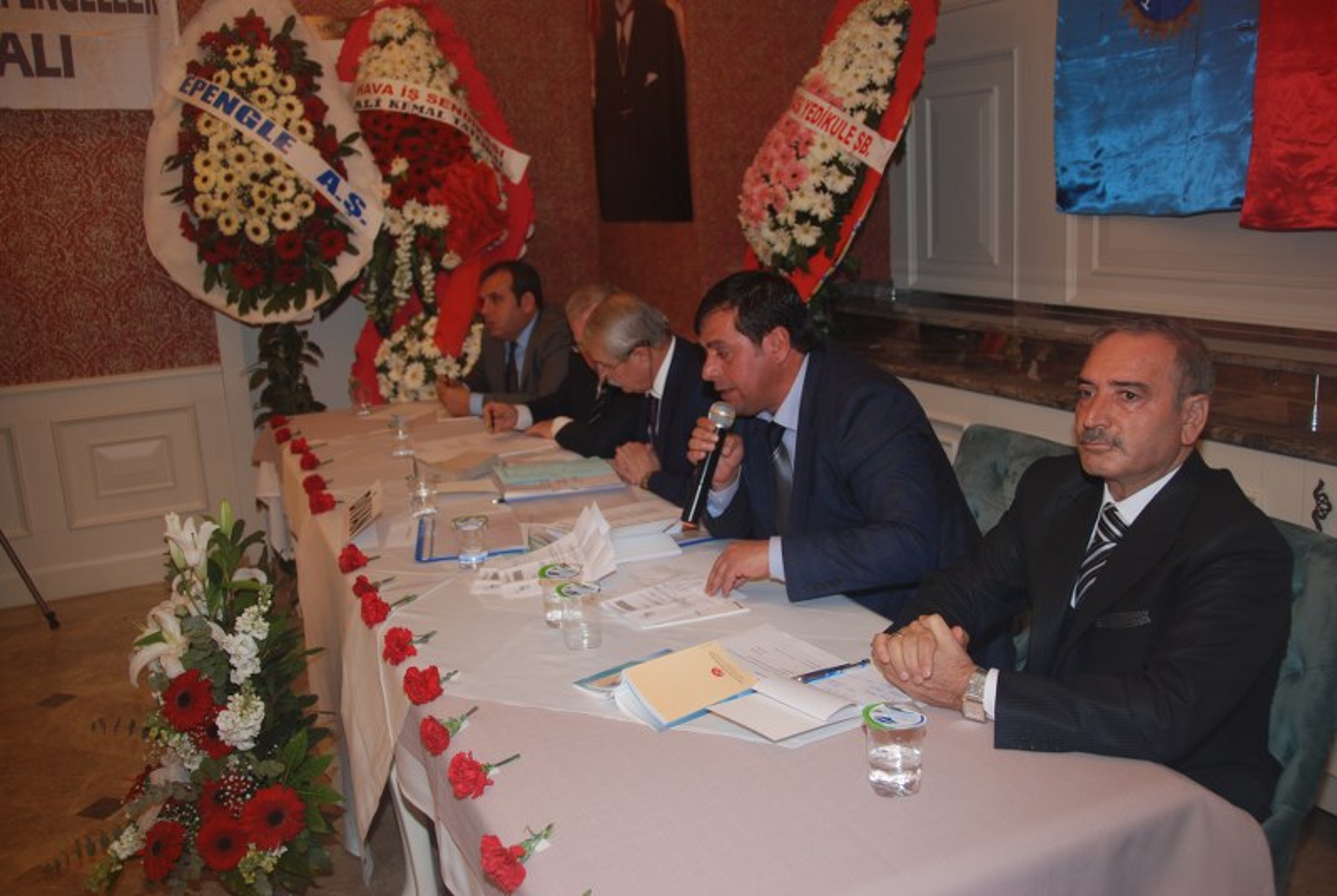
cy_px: 448
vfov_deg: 43.7
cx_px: 668
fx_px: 1116
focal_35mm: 30
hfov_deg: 61.9
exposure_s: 1/60
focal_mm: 20
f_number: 4
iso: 200
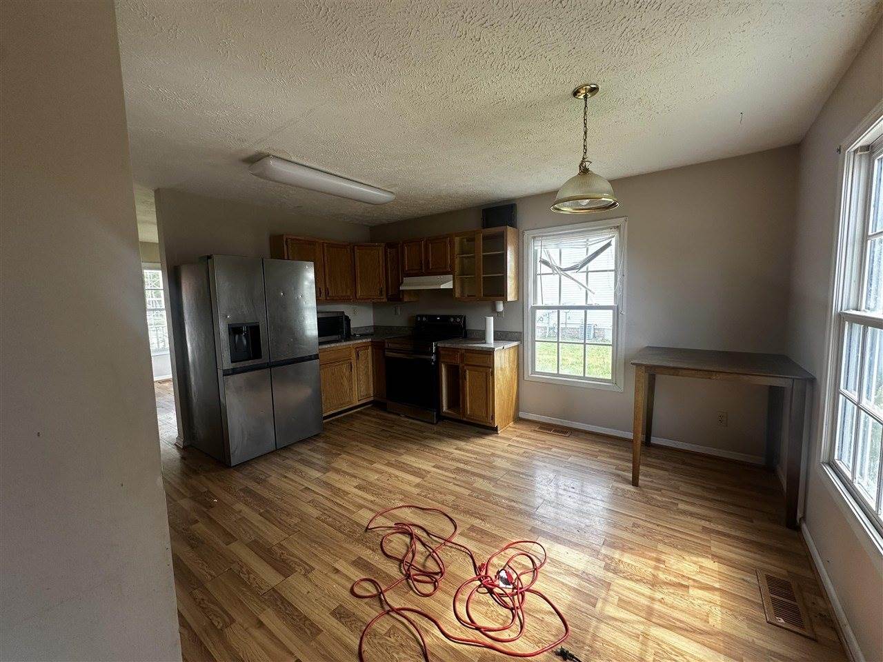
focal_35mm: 14
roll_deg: +0.9
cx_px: 442
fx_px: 357
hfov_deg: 102.1
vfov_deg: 85.7
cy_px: 331
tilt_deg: -3.8
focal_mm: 2.22
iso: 125
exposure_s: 1/99
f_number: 2.2
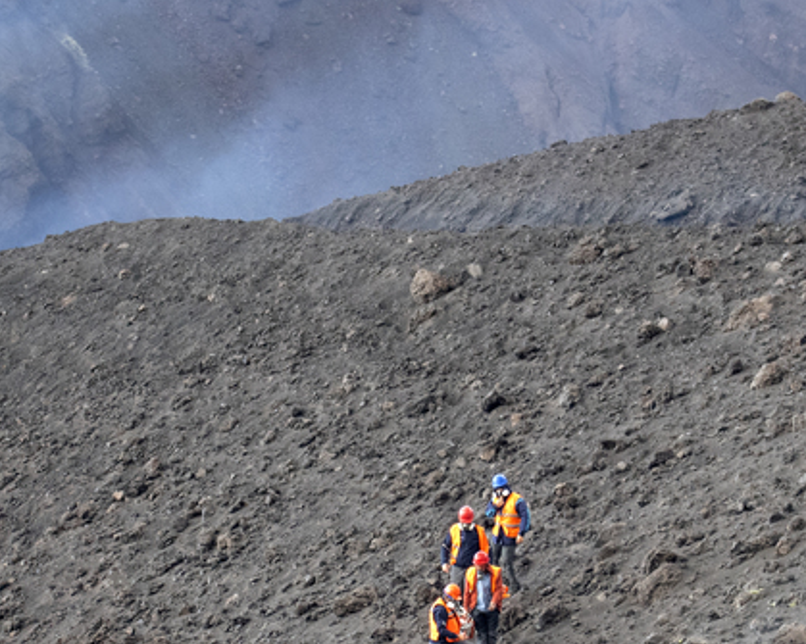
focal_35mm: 470
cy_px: 345
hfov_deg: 4.1
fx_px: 11209
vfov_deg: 3.3
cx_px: 512
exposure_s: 1/500
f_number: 5.6
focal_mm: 150
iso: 1000
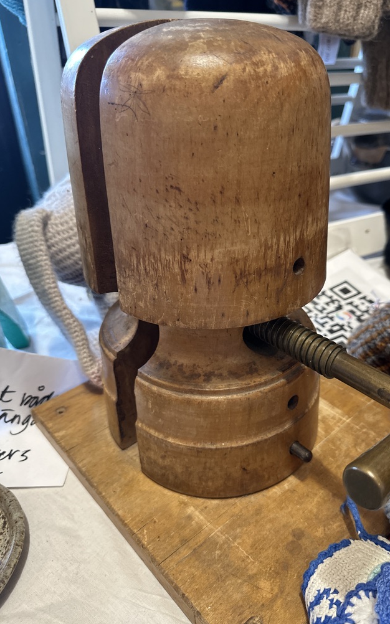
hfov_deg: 47.3
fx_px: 442
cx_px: 238
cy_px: 311
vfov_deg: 70.4
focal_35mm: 26
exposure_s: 1/60
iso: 250
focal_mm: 6.86
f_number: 1.78
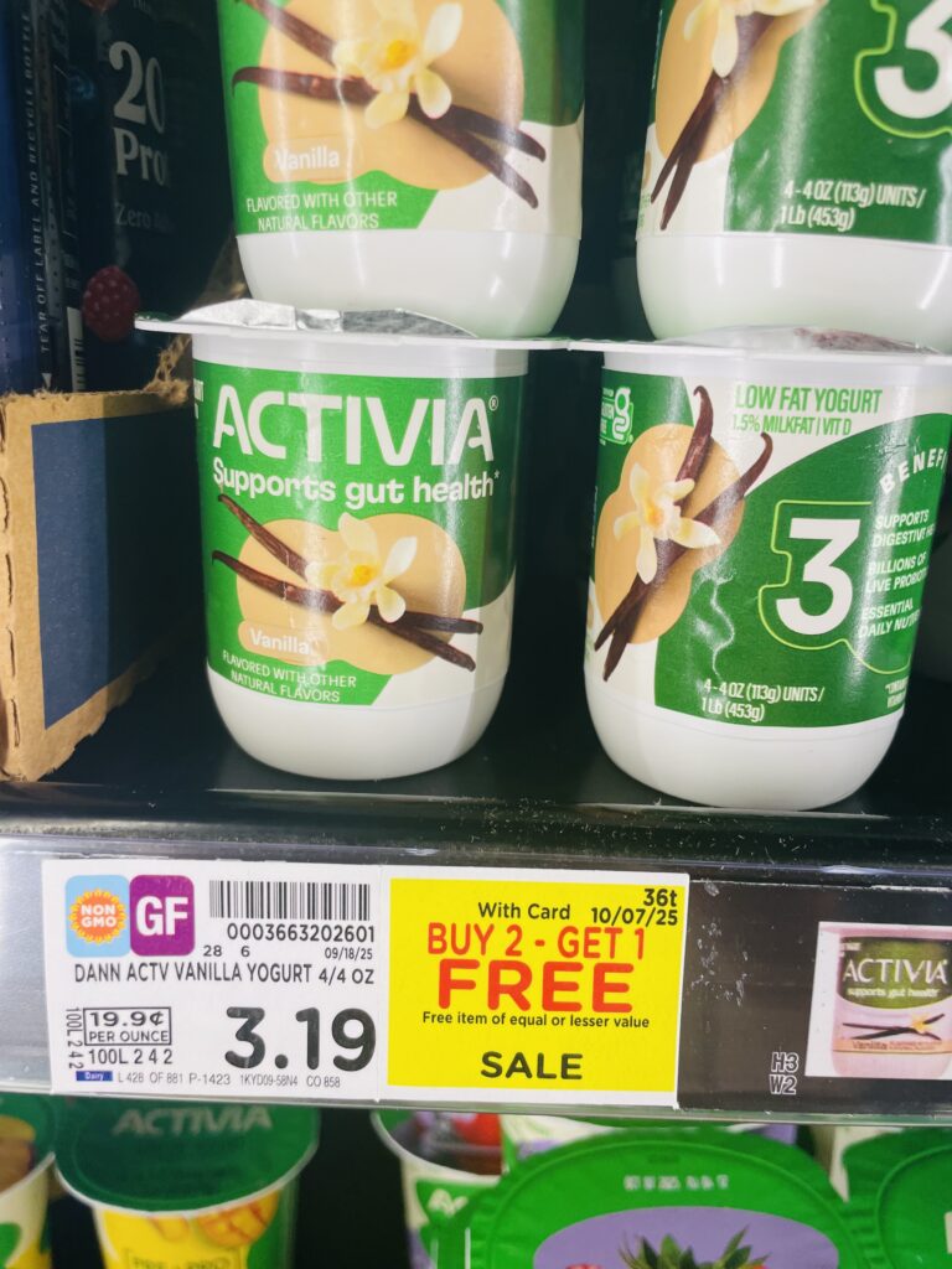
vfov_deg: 67.3
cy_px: 634
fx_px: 953
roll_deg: -2.8
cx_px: 476
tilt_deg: -15.3
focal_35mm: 26
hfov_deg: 53.1
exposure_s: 1/121
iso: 50
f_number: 1.6
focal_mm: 4.2
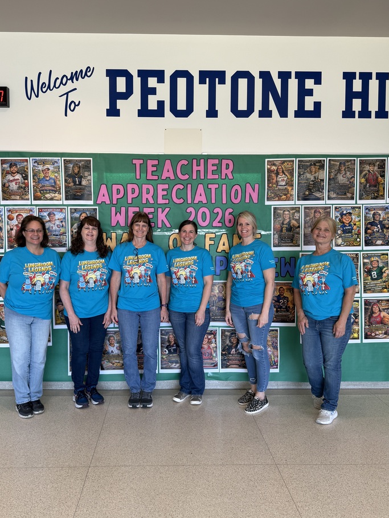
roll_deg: -0.2
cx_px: 173
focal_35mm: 27
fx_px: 404
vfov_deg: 65.3
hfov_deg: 51.3
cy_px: 244
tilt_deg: -2.5
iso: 80
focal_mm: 6.76
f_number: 1.78
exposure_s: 1/120
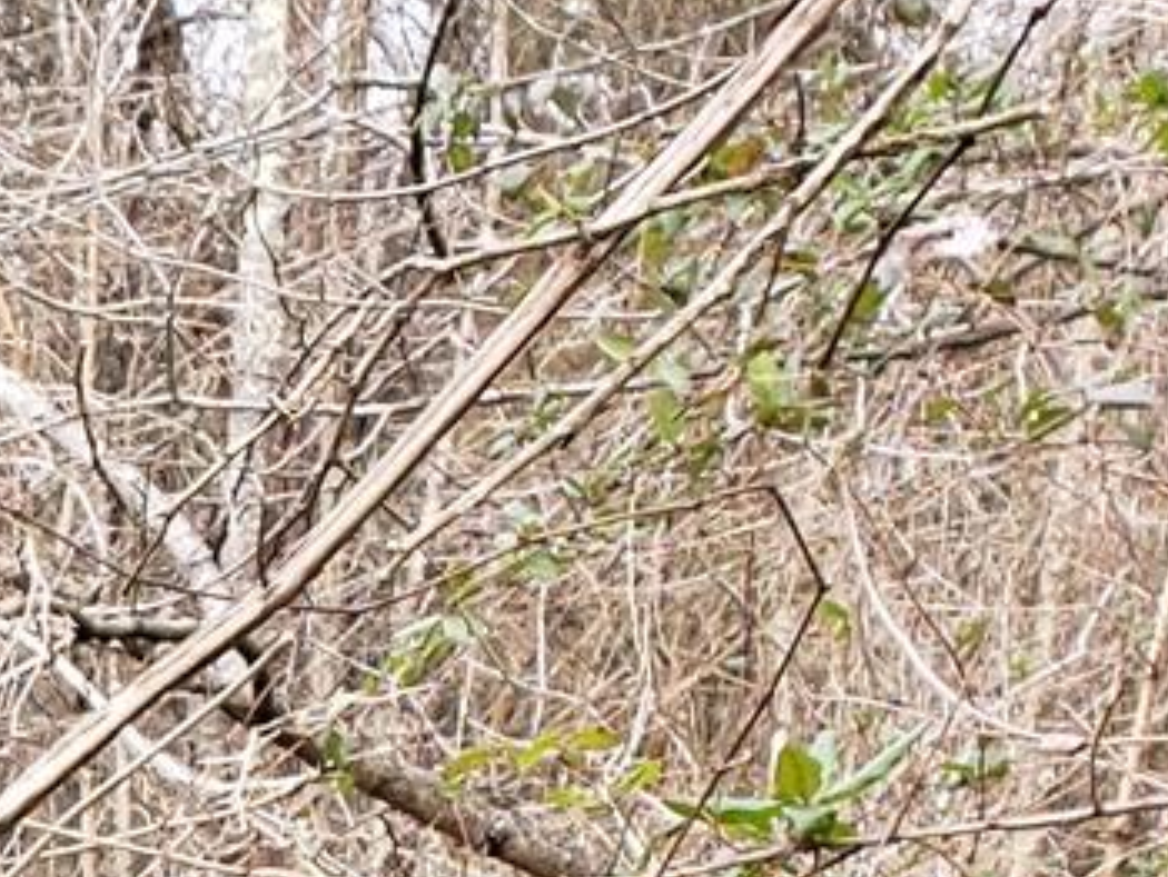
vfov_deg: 8.9
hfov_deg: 10.3
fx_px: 5132
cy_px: 2044
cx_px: -2049
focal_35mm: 152
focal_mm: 4.3
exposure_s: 1/120
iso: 50
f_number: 2.4
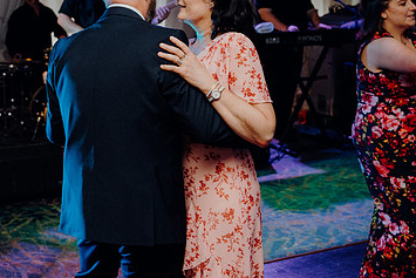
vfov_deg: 20.1
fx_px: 774
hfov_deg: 29.7
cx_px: 111
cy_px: 62
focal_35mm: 67
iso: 2500
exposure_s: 1/200
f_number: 3.5
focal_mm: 41
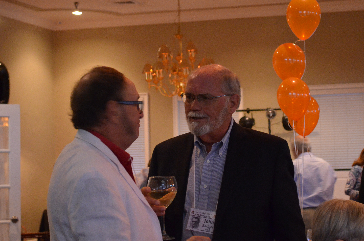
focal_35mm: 93
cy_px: 113
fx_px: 938
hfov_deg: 21.9
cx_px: 208
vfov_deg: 14.6
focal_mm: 46
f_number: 5.3
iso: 3200
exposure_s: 1/15
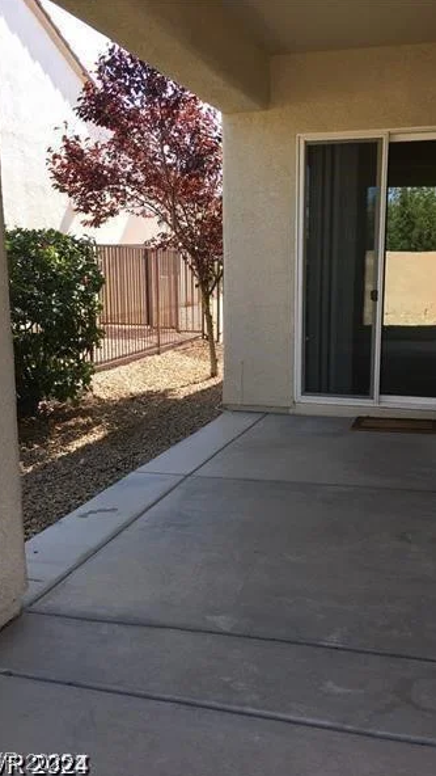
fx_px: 658
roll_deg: +0.4
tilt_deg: -10.6
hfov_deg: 36.5
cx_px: 266
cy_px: 391
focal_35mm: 32
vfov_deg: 61.0
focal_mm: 4.15
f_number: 2.2
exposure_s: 1/324
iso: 25
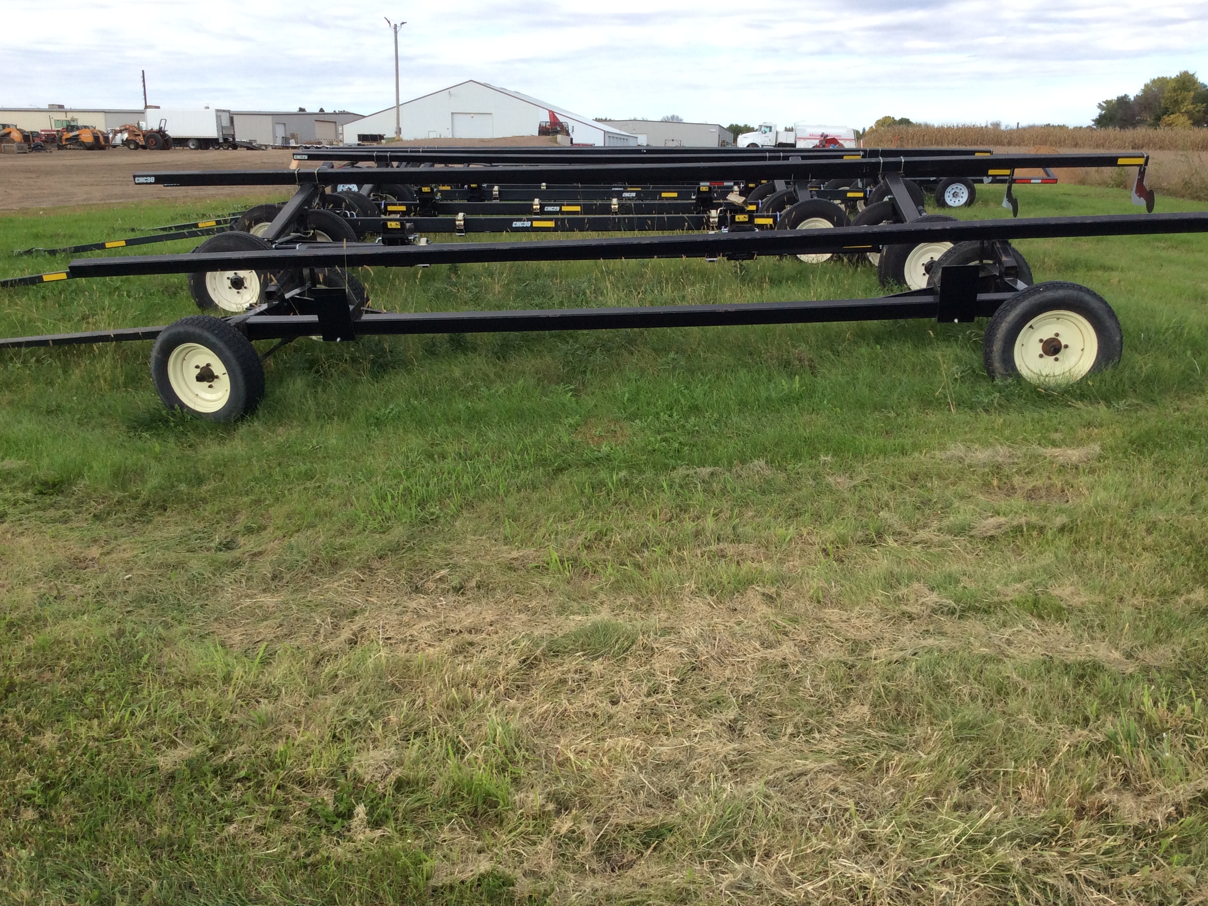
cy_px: 454
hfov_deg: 55.4
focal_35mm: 33
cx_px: 615
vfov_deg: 42.9
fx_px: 1151
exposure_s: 1/529
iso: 32
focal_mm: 3.3
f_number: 2.4
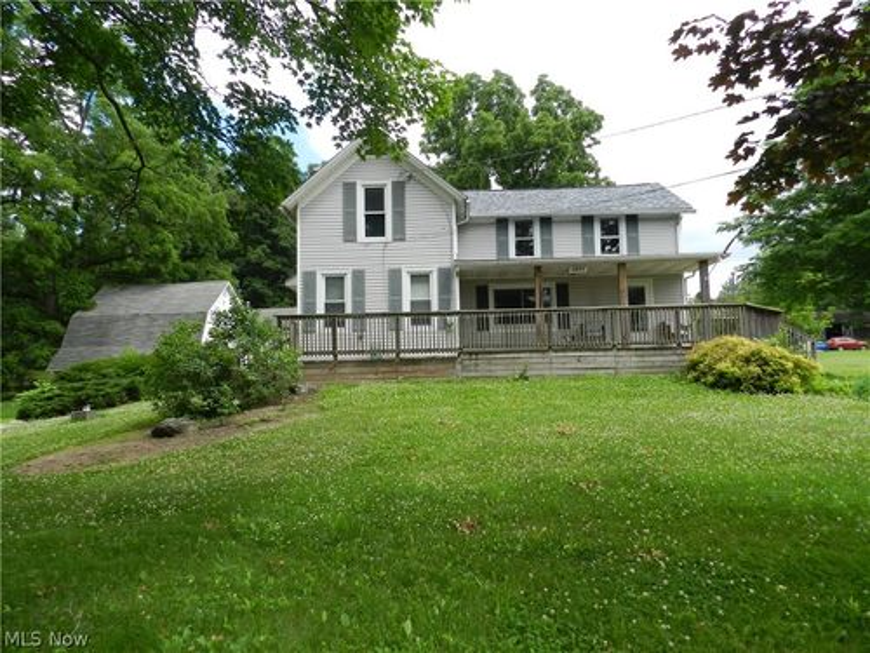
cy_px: 326
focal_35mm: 23
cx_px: 435
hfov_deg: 73.9
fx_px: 578
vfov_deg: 58.9
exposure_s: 1/500
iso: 160
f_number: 3.4
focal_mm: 4
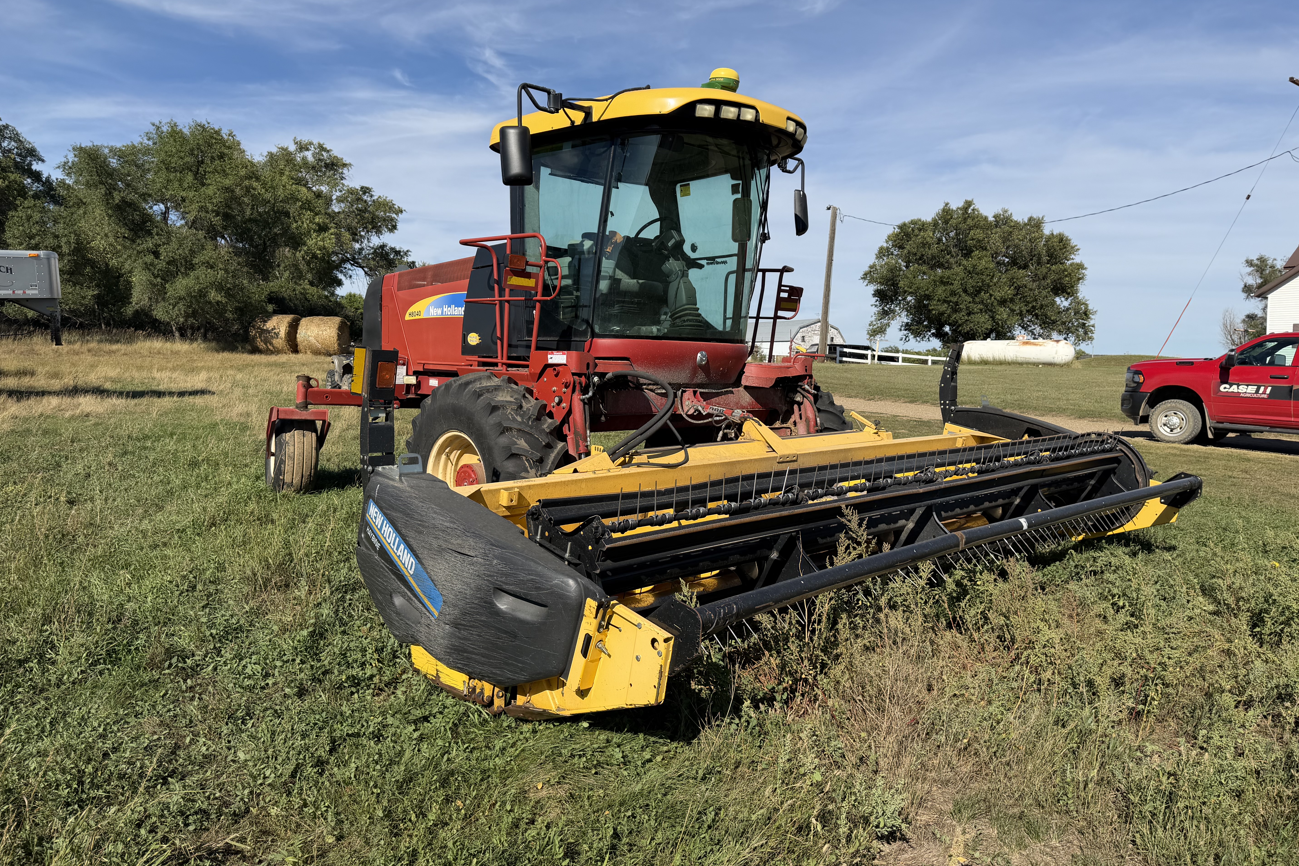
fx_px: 902
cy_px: 412
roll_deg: -1.2
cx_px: 649
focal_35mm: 25
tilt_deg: -2.8
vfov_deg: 51.3
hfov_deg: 71.5
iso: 80
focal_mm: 6.76
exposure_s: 1/4673
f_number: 1.78
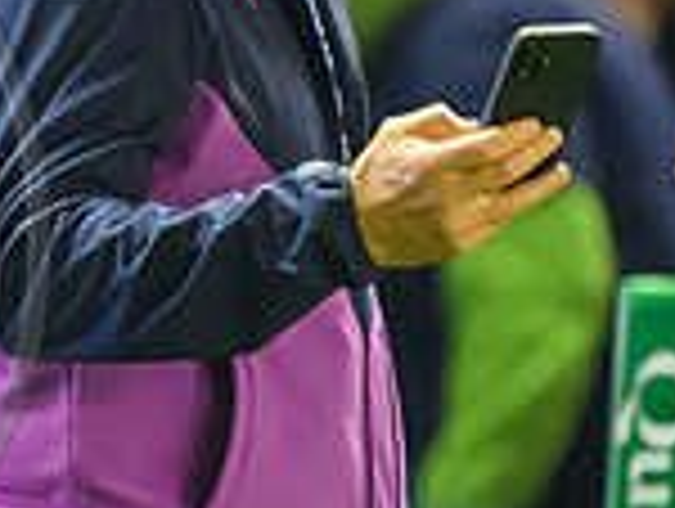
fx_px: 48866
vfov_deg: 0.6
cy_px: 171
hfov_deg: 0.8
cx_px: -682
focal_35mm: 2502
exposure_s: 1/320
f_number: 4
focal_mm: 560
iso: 8000
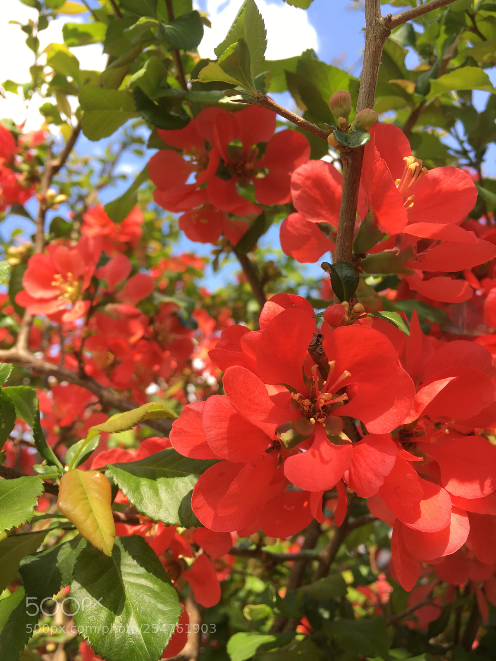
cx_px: 248
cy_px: 330
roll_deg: -0.9
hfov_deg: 48.2
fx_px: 554
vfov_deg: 61.7
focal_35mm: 29
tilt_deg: +20.5
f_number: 2.2
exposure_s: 1/379
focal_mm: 4.15
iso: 25
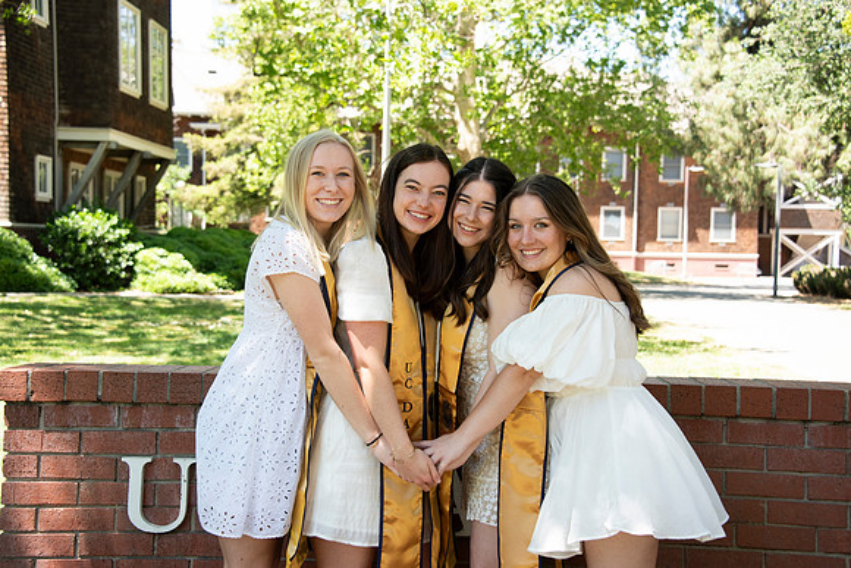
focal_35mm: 56
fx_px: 1324
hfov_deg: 35.6
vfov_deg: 24.2
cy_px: 284
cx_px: 426
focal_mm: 56
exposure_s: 1/320
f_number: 5.6
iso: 640
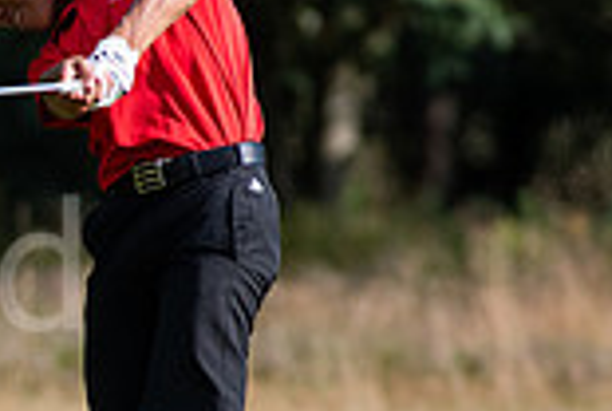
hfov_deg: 1.2
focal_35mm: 1679
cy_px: 302
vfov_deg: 0.8
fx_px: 28598
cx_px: -422
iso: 400
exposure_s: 1/2500
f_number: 5.6
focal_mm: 300
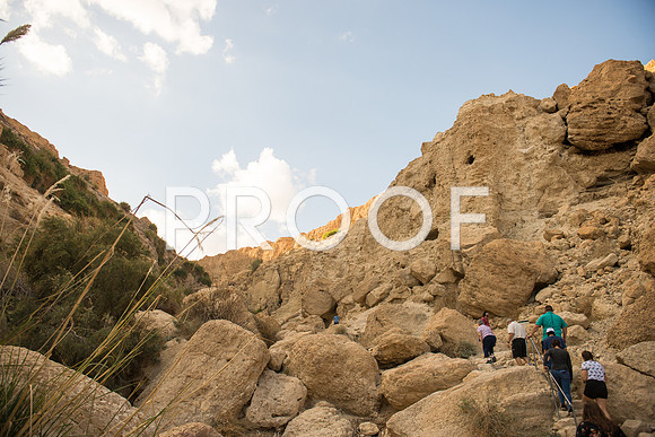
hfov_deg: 73.7
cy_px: 218
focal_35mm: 24
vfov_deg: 53.2
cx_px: 328
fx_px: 437
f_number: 2.8
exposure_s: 1/1600
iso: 200
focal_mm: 24
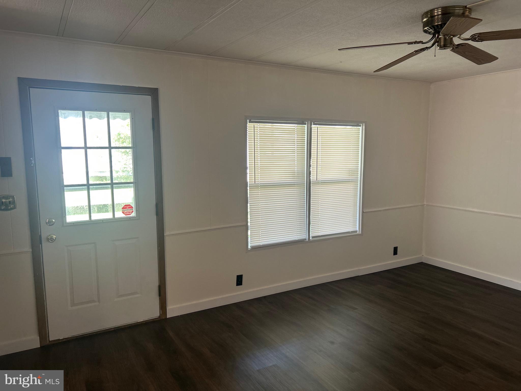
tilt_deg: -6.7
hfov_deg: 67.3
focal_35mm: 26
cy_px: 196
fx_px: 391
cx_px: 260
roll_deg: +0.7
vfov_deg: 53.1
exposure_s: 1/60
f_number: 1.5
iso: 64
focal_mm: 5.7
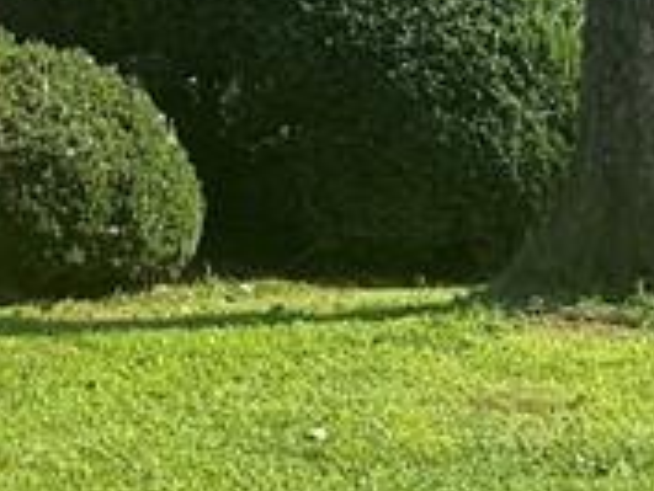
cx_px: -100
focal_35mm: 150
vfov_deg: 9.8
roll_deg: -0.3
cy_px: 0
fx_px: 2836
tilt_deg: +1.2
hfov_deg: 12.9
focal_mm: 5.7
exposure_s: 1/1089
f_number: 1.5
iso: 50
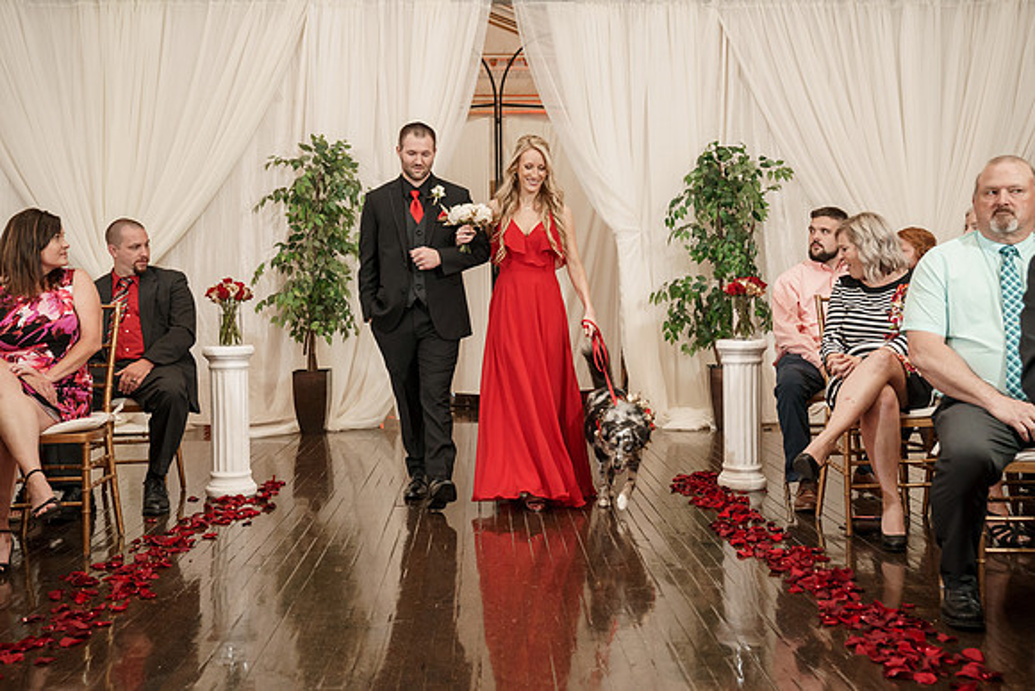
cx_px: 518
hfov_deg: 48.2
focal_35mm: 40
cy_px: 325
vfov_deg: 33.2
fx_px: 1157
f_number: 4
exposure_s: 1/160
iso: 2000
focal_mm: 38
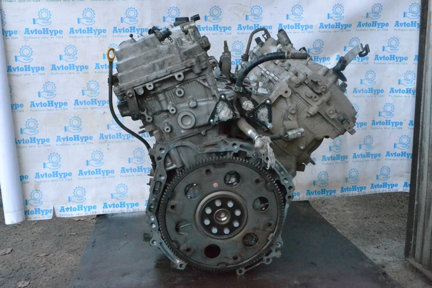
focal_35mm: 39
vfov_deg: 34.2
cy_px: 144
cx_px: 216
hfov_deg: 49.5
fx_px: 468
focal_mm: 26
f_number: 11
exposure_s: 1/125
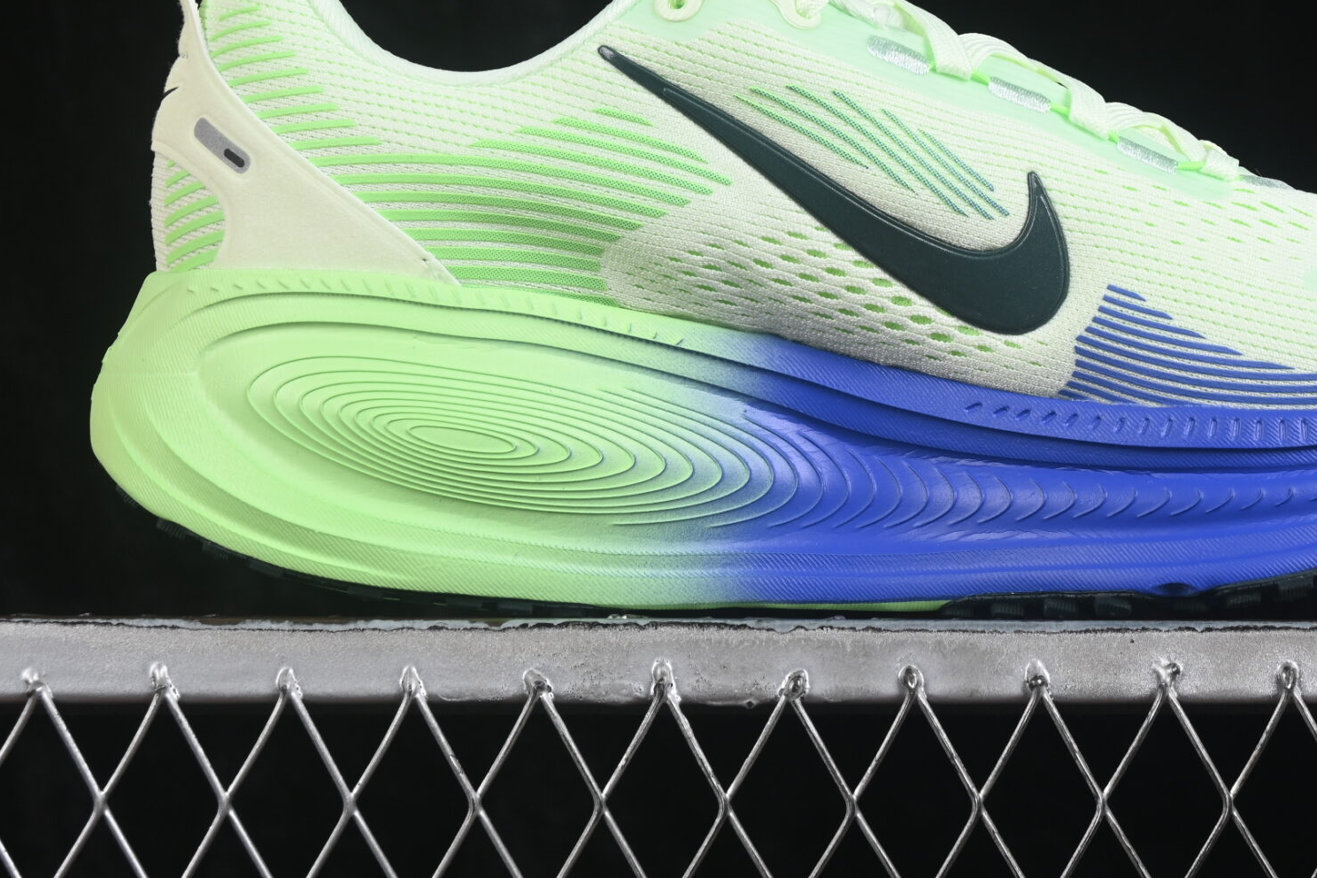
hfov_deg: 15.9
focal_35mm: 129
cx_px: 866
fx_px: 4719
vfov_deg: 10.6
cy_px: 141
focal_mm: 50
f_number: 8
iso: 160
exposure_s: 1/80
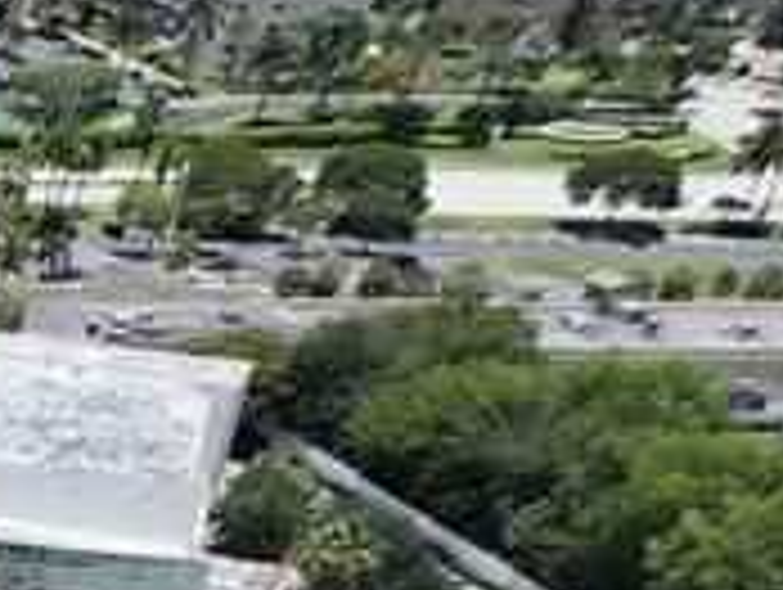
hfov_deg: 10.4
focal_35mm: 141
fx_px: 3194
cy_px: 1335
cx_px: -1503
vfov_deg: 9.5
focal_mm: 12.29
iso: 200
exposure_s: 1/2500
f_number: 2.8
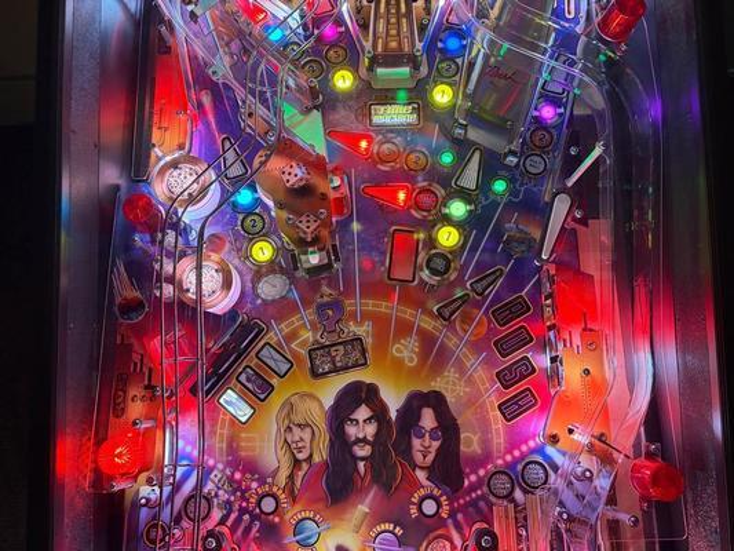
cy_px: 276
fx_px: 551
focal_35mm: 26
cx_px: 367
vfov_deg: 53.1
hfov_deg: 67.3
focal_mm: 5.96
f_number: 1.6
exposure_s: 1/53
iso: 500
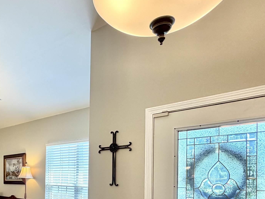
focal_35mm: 31
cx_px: 50
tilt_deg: +0.8
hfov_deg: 54.0
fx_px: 237
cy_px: 175
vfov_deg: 42.1
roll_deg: -0.3
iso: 125
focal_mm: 2.22
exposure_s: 1/120
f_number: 2.2
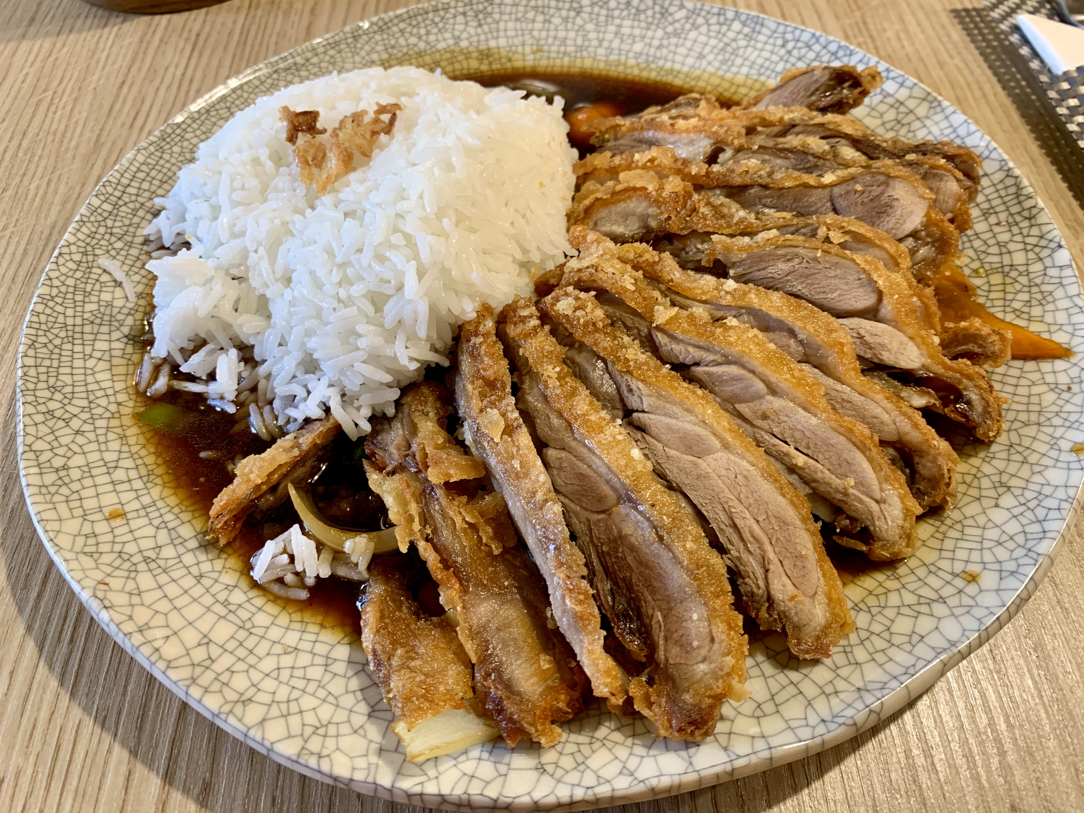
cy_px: 406
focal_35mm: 26
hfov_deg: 67.3
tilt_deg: -53.2
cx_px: 542
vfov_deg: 53.1
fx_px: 814
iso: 200
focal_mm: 4.25
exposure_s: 1/60
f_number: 1.8
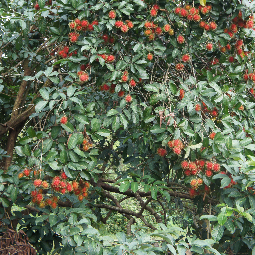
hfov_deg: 26.1
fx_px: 550
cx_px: 129
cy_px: 69
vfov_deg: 25.8
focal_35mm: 66
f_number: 5
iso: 200
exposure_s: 1/80
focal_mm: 34
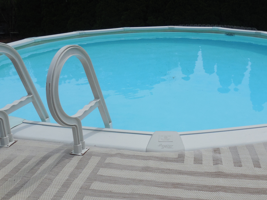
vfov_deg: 39.5
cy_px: 79
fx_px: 278
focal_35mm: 36
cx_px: 180
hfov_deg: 50.4
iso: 125
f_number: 11.5
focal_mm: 4.6
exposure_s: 1/320
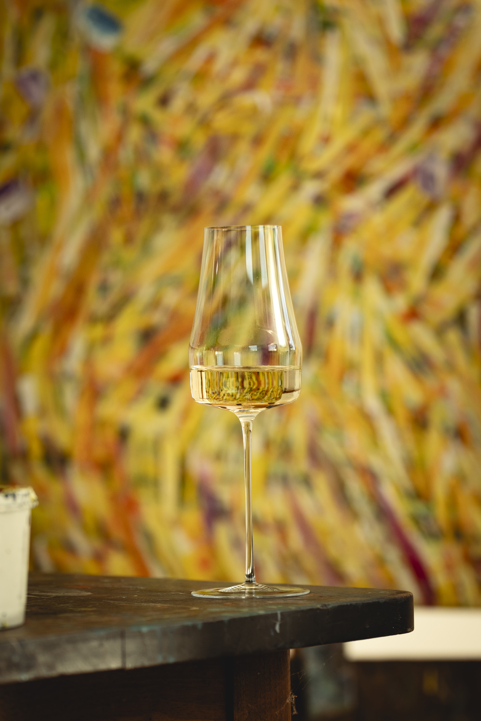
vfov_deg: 14.4
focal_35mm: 142
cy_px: 360
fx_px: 2844
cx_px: 240
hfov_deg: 9.7
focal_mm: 95
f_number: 2.8
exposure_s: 1/200
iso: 640
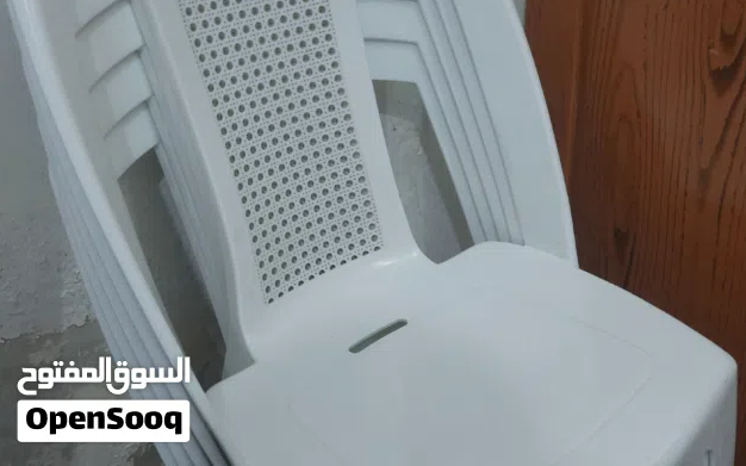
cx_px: 369
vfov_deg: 47.3
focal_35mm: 26
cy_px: 185
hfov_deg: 70.4
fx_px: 529
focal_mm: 5.23
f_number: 1.8
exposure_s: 1/50
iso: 250
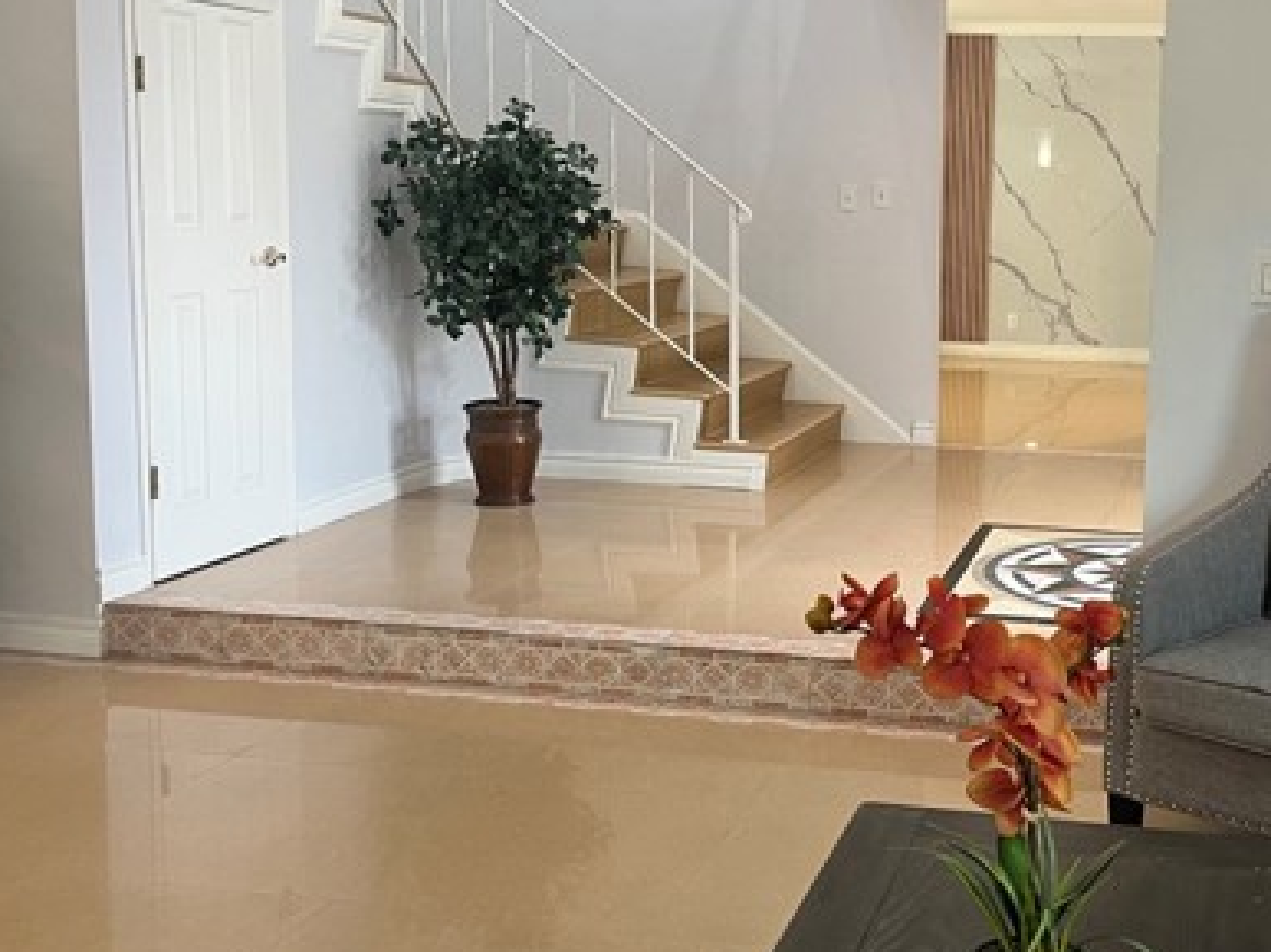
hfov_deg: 42.4
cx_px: 962
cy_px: 368
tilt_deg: -7.6
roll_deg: -1.6
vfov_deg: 33.4
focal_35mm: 43
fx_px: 1578
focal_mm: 5.1
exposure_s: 1/60
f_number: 1.6
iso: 160
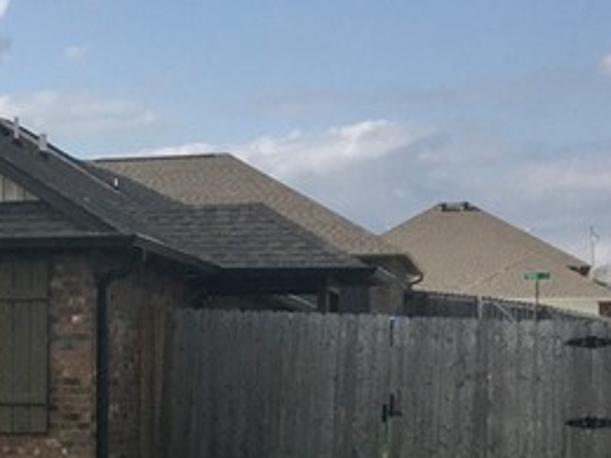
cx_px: -475
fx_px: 2012
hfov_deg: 15.1
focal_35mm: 114
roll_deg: -0.9
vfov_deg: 12.9
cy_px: 366
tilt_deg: +0.8
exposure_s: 1/1832
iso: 25
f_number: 2.2
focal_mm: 4.15
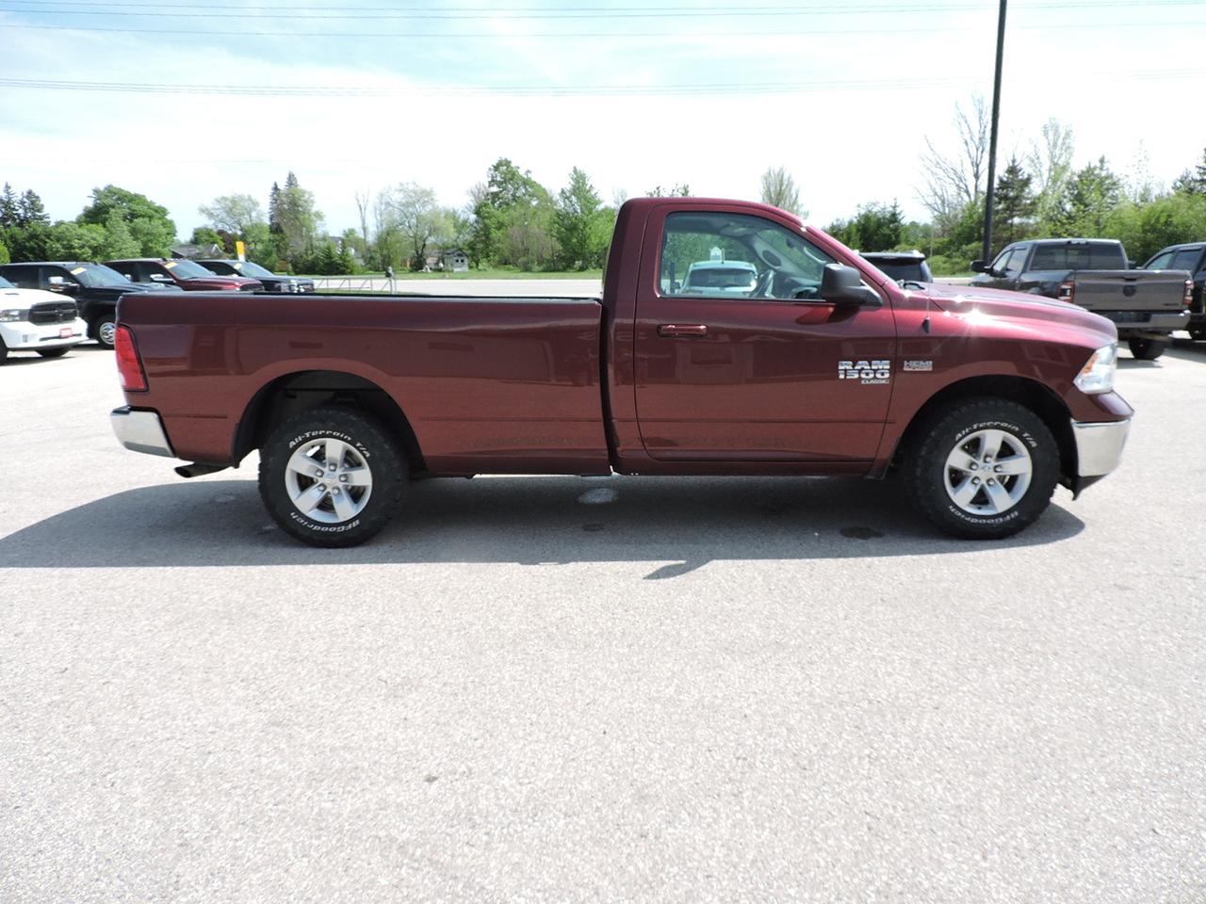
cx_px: 603
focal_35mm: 24
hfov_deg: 71.6
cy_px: 452
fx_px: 836
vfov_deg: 56.8
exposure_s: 1/800
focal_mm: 4.3
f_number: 3
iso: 100
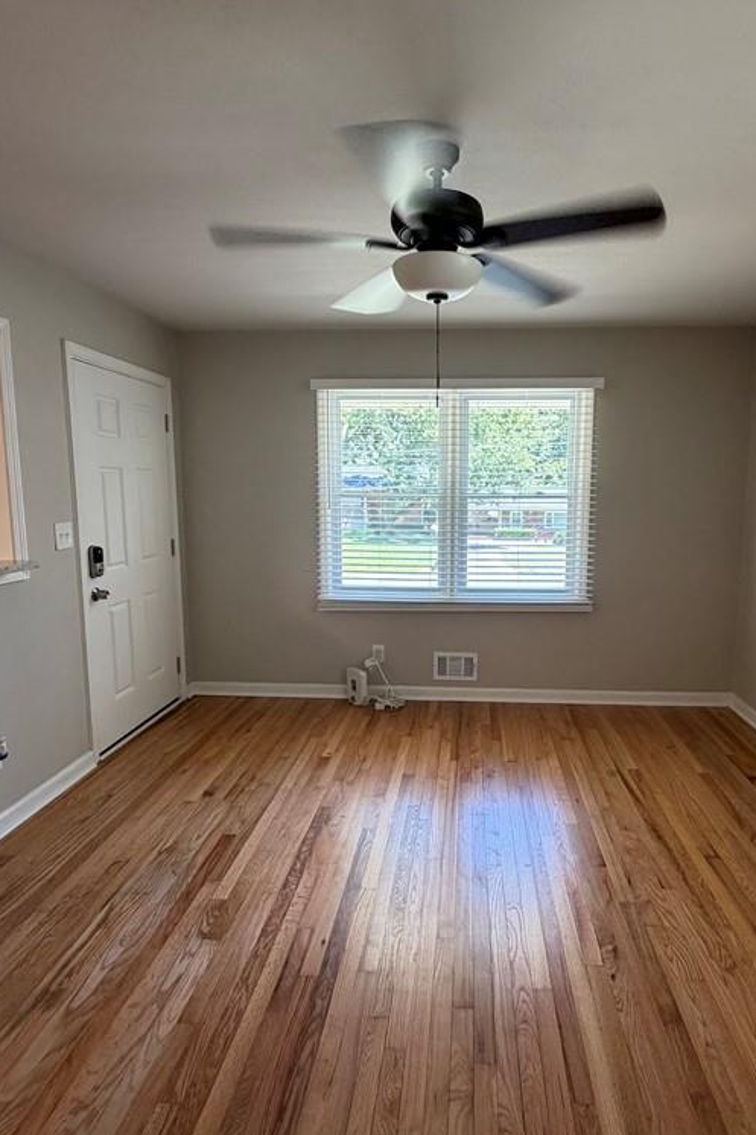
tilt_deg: -7.2
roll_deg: -0.7
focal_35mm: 20
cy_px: 572
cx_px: 444
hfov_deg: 61.5
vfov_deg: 84.0
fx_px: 630
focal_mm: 2.22
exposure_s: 1/60
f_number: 2.2
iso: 200
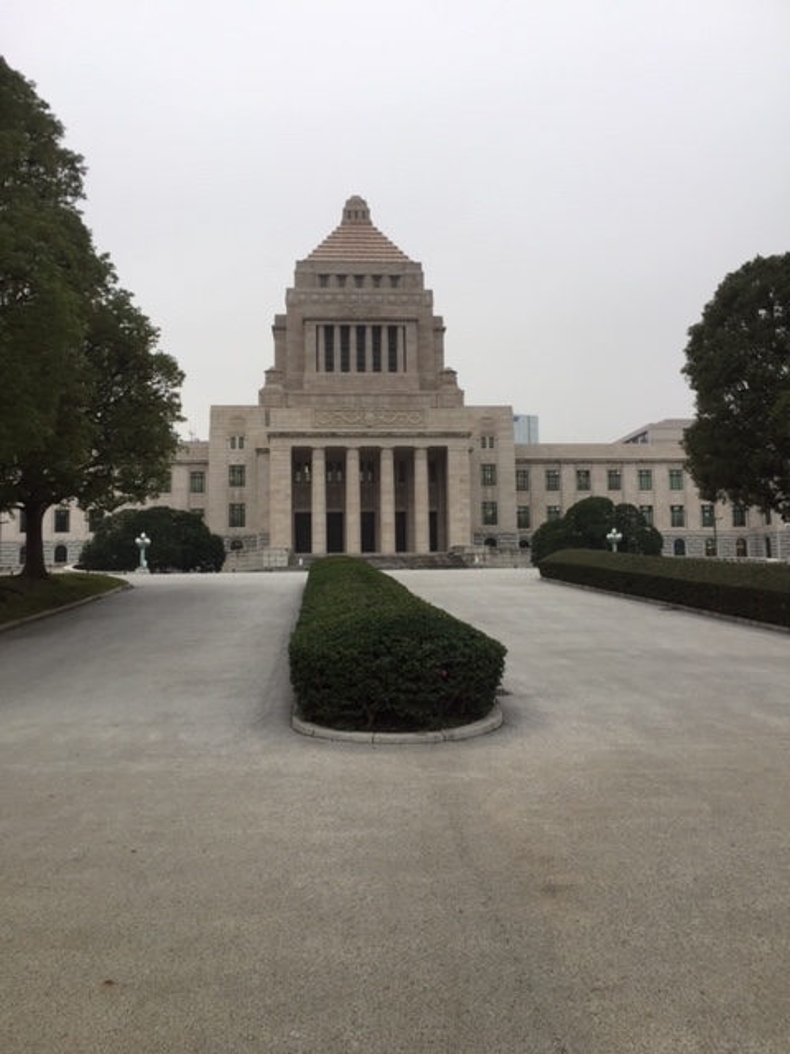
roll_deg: +1.4
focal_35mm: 29
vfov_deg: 61.7
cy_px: 527
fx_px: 882
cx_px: 395
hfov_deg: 48.2
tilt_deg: +7.8
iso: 32
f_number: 2.2
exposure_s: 1/173
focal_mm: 4.15
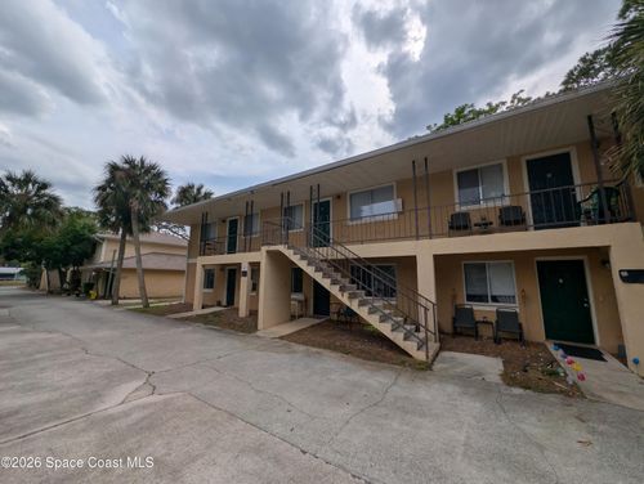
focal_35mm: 12
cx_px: 322
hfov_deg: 110.5
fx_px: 223
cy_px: 242
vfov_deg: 94.6
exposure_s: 1/5435
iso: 52
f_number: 1.7
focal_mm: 2.02
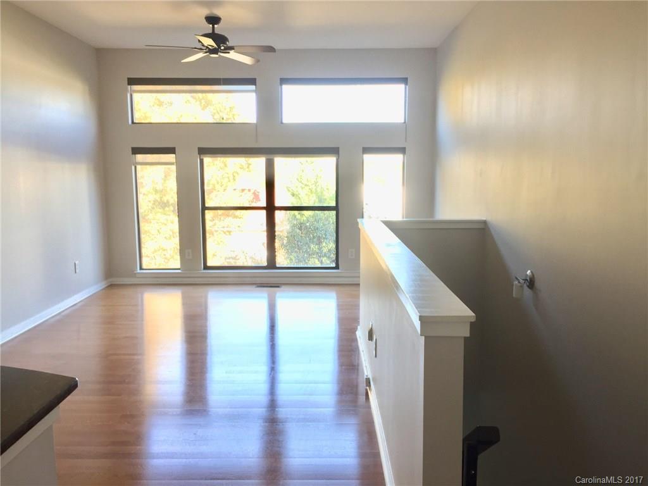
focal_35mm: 29
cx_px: 324
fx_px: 543
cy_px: 243
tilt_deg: -7.0
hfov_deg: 61.7
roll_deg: -0.4
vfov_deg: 48.2
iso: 50
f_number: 2.2
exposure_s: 1/30
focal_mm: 4.15
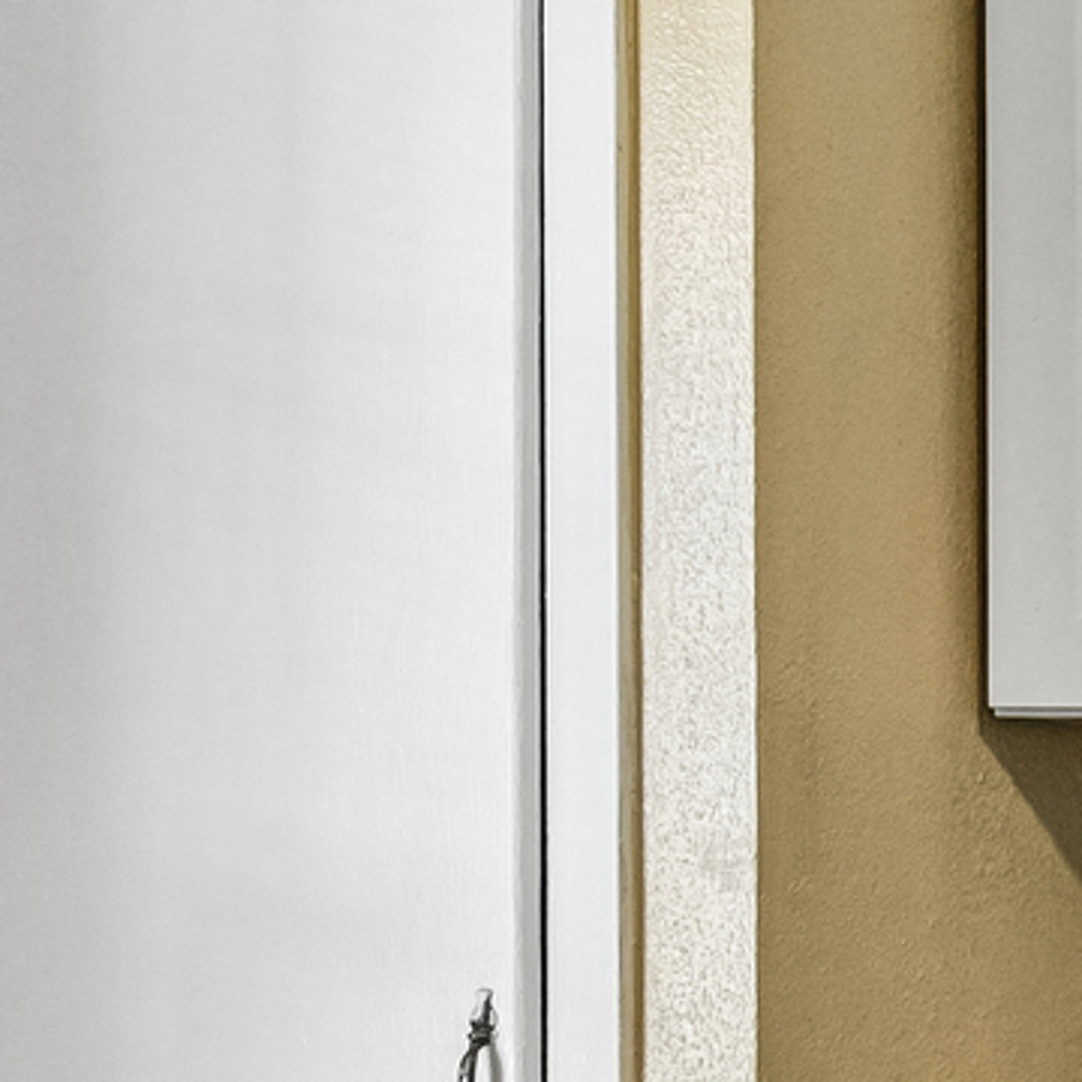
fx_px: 2299
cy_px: 830
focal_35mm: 65
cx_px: 2152
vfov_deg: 26.1
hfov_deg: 18.2
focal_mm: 17
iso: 3200
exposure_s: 1/20
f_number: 8
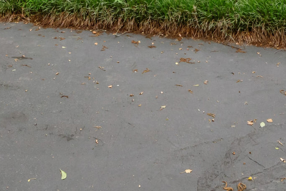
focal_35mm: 70
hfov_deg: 28.8
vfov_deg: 15.8
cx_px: 173
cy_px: -177
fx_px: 556
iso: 1250
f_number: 10
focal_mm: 16
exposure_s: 1/200
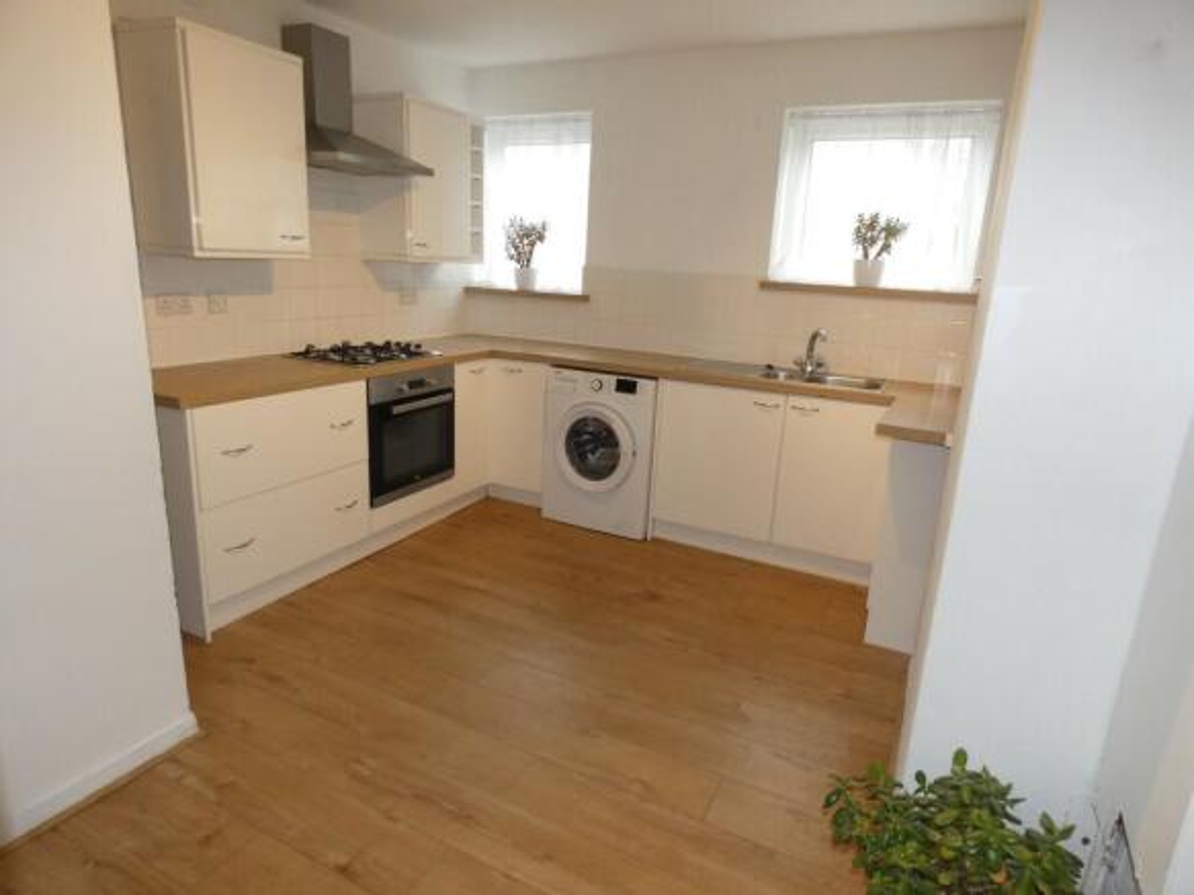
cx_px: 597
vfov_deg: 66.0
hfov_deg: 81.8
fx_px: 690
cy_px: 448
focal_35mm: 20
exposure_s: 1/60
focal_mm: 3.6
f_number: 2.8
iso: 200
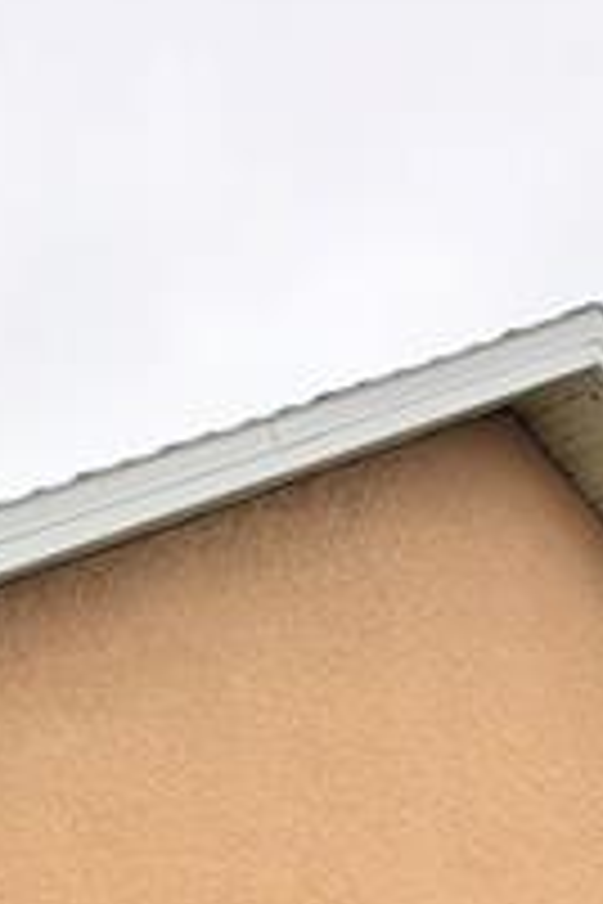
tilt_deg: +2.7
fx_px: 3743
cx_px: -742
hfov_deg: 8.6
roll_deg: -0.2
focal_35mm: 149
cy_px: 2091
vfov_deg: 11.6
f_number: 1.8
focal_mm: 6.93
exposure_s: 1/345
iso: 64
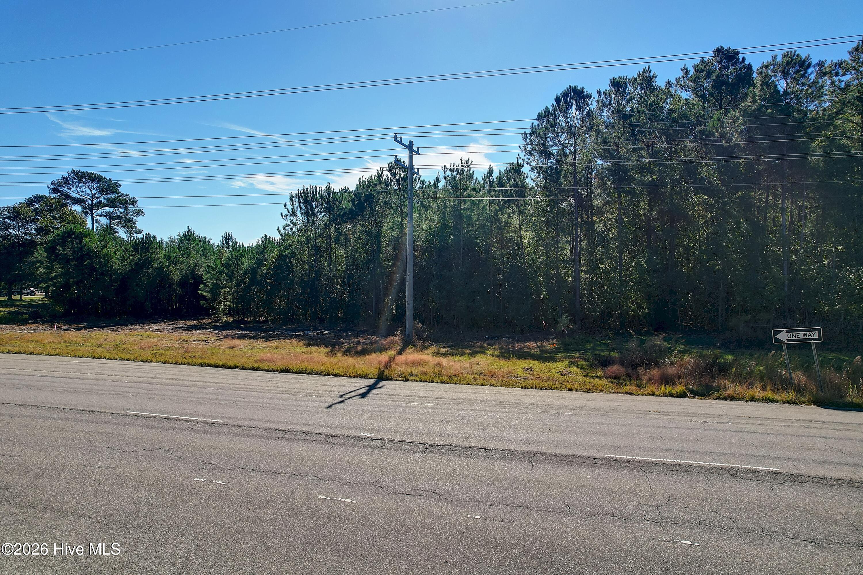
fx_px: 527
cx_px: 432
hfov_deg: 78.6
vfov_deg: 57.2
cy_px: 288
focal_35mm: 22
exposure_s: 1/500
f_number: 2.8
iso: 100
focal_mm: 8.4
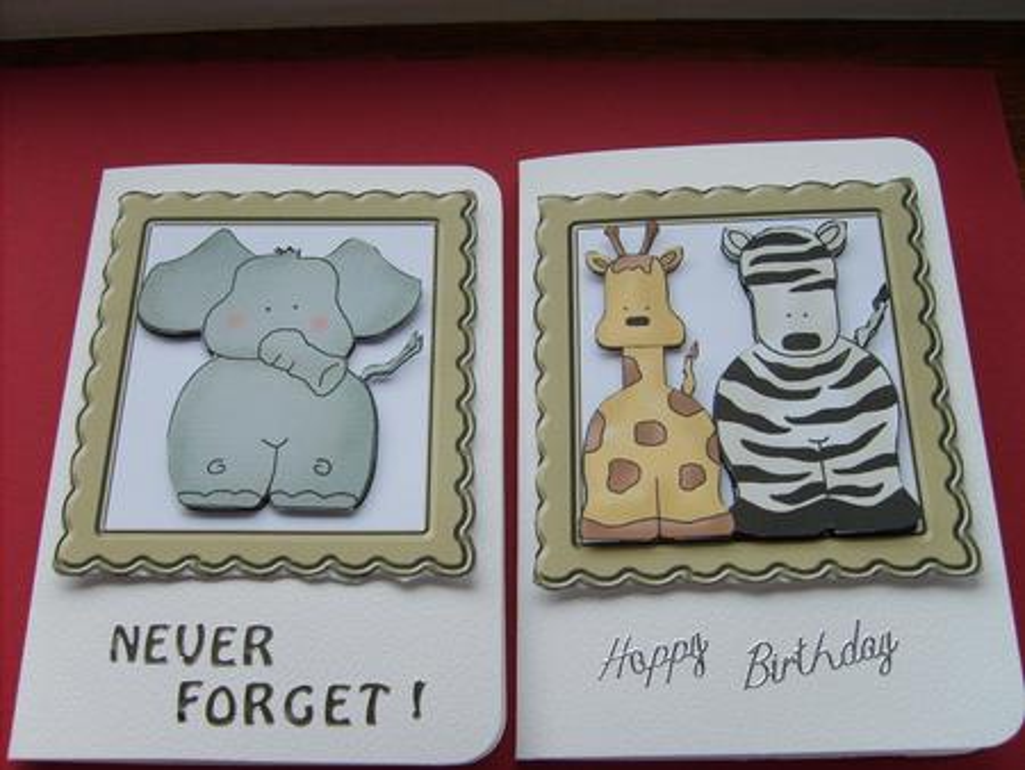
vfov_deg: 40.7
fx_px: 1037
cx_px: 512
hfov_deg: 52.6
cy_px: 385
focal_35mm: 35
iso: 50
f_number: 2.8
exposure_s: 1/60
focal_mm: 5.8
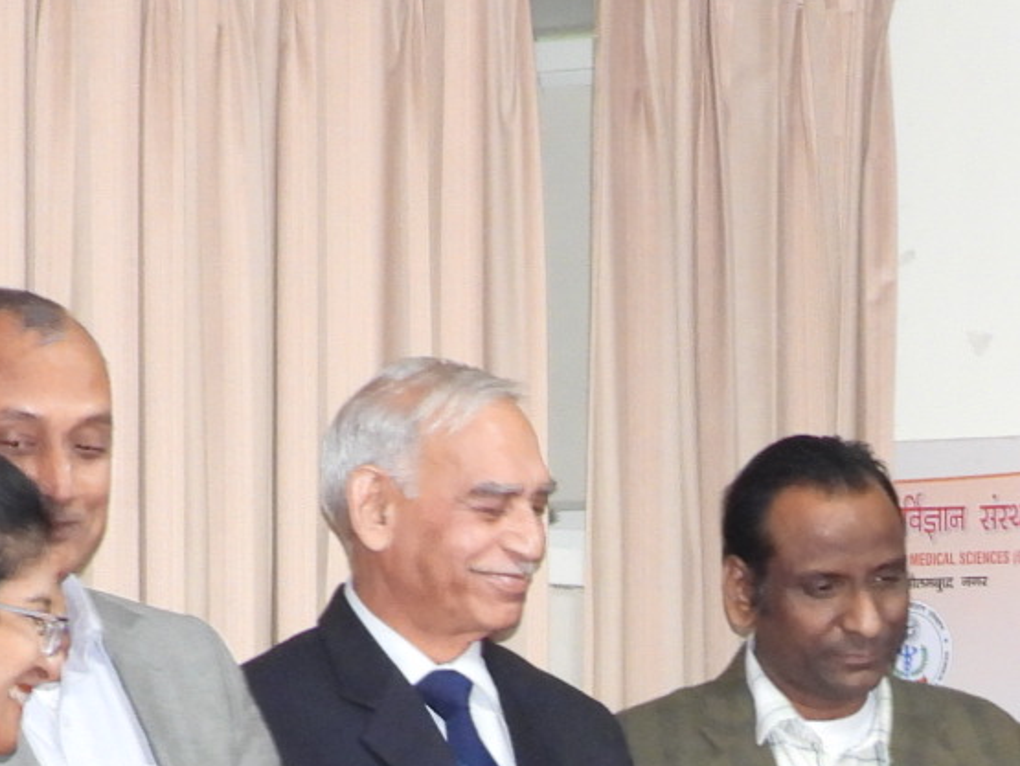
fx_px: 6634
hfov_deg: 8.7
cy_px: 1515
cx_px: 1345
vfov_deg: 6.4
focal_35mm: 225
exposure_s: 1/30
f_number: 3.5
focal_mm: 9.8
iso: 400
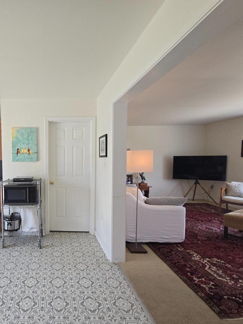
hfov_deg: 65.4
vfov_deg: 87.7
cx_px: 50
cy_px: 168
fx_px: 168
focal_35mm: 18
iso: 50
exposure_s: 1/60
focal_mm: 2.2
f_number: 2.2
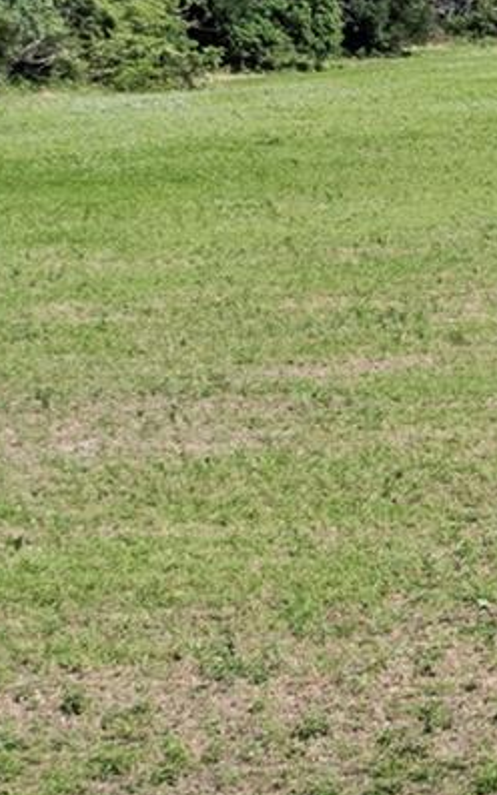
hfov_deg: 8.2
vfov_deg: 15.9
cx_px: 1577
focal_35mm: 131
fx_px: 2840
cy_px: 470
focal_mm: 12.29
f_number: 2.8
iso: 100
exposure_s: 1/3200
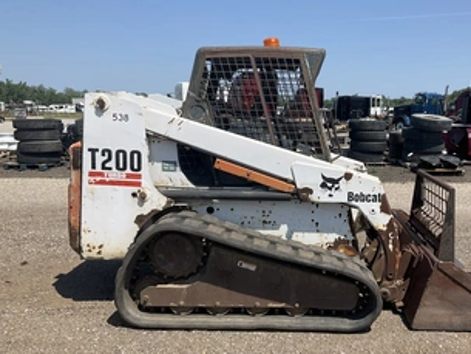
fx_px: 517
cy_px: 193
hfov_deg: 48.4
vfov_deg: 37.7
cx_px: 298
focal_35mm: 38
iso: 25
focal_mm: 3
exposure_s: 1/2058
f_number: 1.8
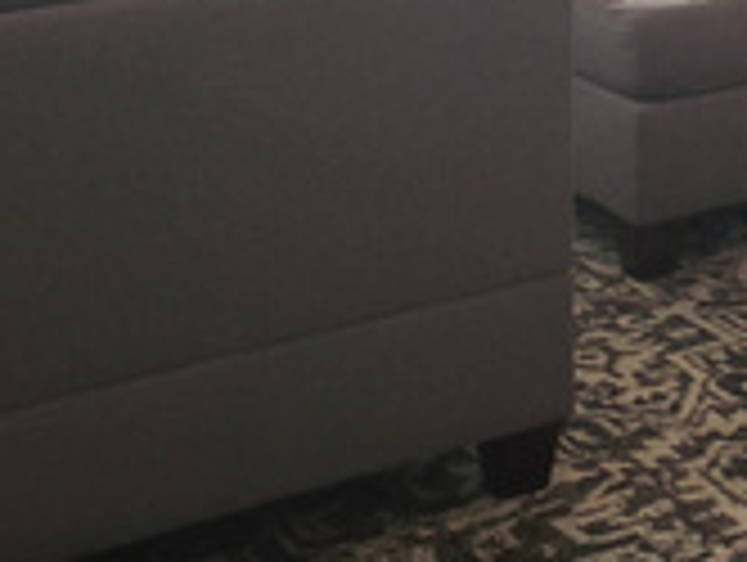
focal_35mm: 100
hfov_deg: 18.3
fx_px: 2161
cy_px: -319
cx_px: 958
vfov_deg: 13.8
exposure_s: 1/59.2
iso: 250
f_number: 2.4
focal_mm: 4.3
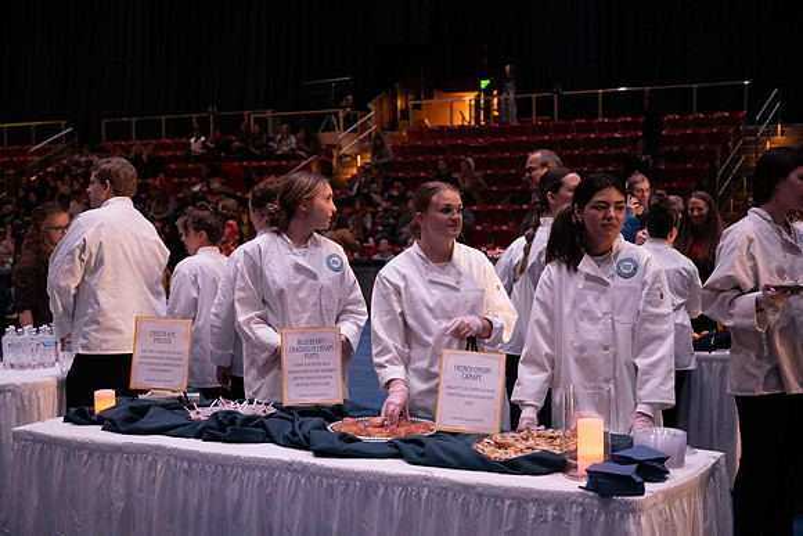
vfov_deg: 25.1
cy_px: 268
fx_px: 1205
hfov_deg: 36.9
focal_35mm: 54
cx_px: 402
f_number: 4
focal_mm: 54
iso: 1250
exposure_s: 1/200
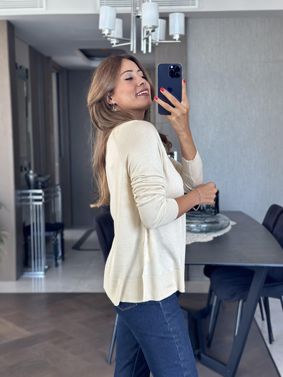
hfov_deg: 30.3
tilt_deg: -19.0
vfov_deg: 39.7
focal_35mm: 48
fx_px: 523
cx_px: 142
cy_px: 188
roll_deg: +0.2
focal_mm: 6.86
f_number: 1.78
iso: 125
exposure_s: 1/118
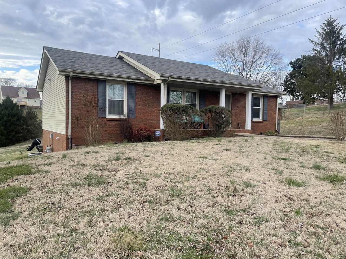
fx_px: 260
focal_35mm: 26
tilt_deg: -1.9
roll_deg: -0.5
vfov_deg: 53.1
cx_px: 173
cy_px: 130
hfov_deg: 67.3
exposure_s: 1/590
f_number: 1.6
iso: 32
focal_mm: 4.2
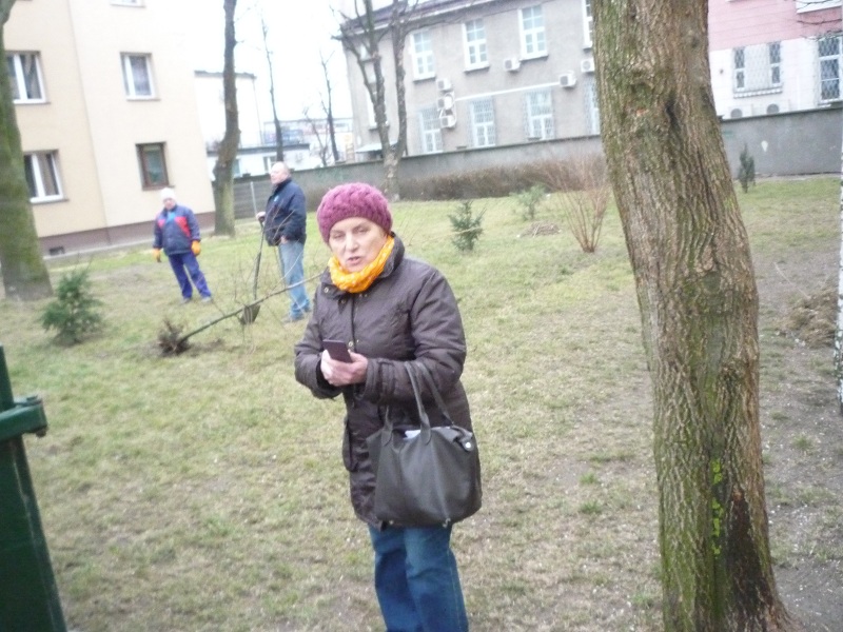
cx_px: 422
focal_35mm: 32
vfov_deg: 44.2
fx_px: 779
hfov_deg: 56.8
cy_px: 316
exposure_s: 1/160
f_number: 3.3
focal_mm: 5.2
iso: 800
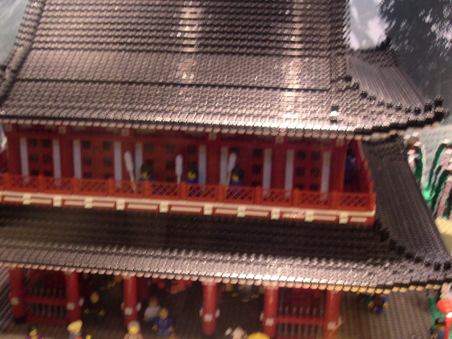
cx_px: 189
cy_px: 217
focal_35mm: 54
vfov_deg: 26.9
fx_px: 705
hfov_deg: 35.5
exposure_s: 1/5
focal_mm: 5.7
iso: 100
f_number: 2.8
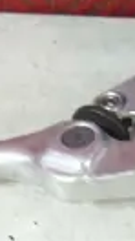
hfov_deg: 9.2
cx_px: 64
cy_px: 141
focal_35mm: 131
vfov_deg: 16.4
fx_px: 836
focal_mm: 5.5
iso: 400
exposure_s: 1/8
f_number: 2.8
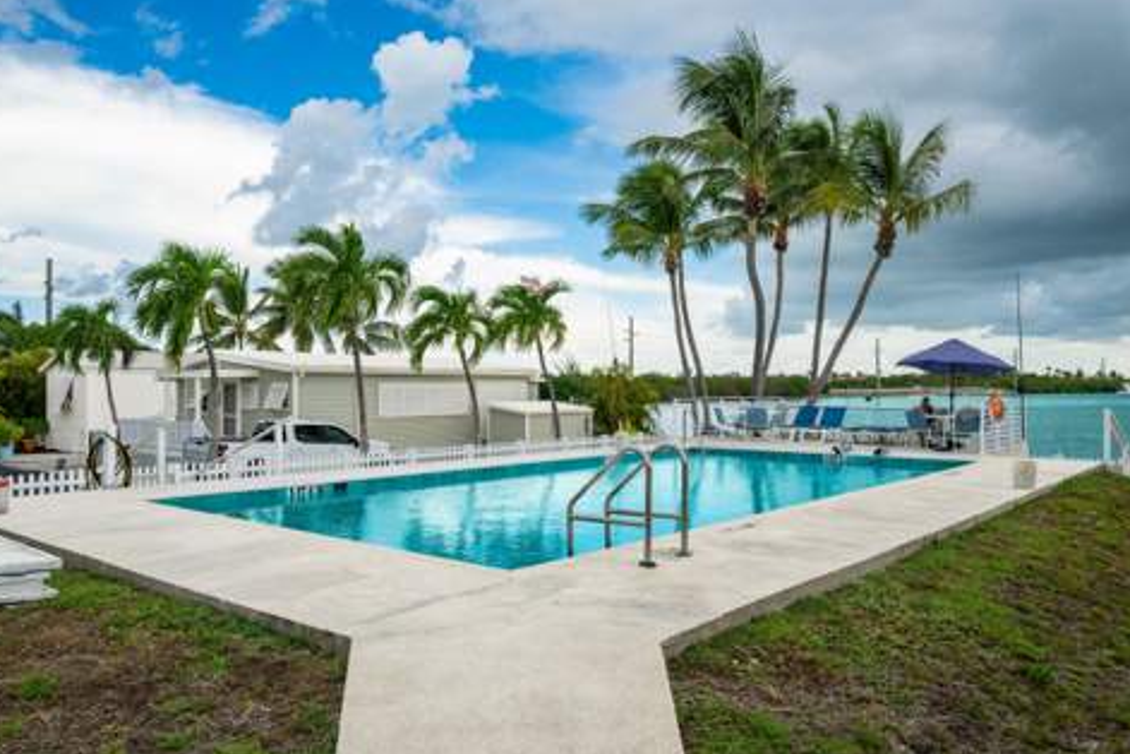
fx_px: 816
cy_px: 377
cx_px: 559
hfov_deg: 69.4
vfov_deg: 49.6
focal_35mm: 26
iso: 125
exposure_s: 1/200
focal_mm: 25.5
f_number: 8
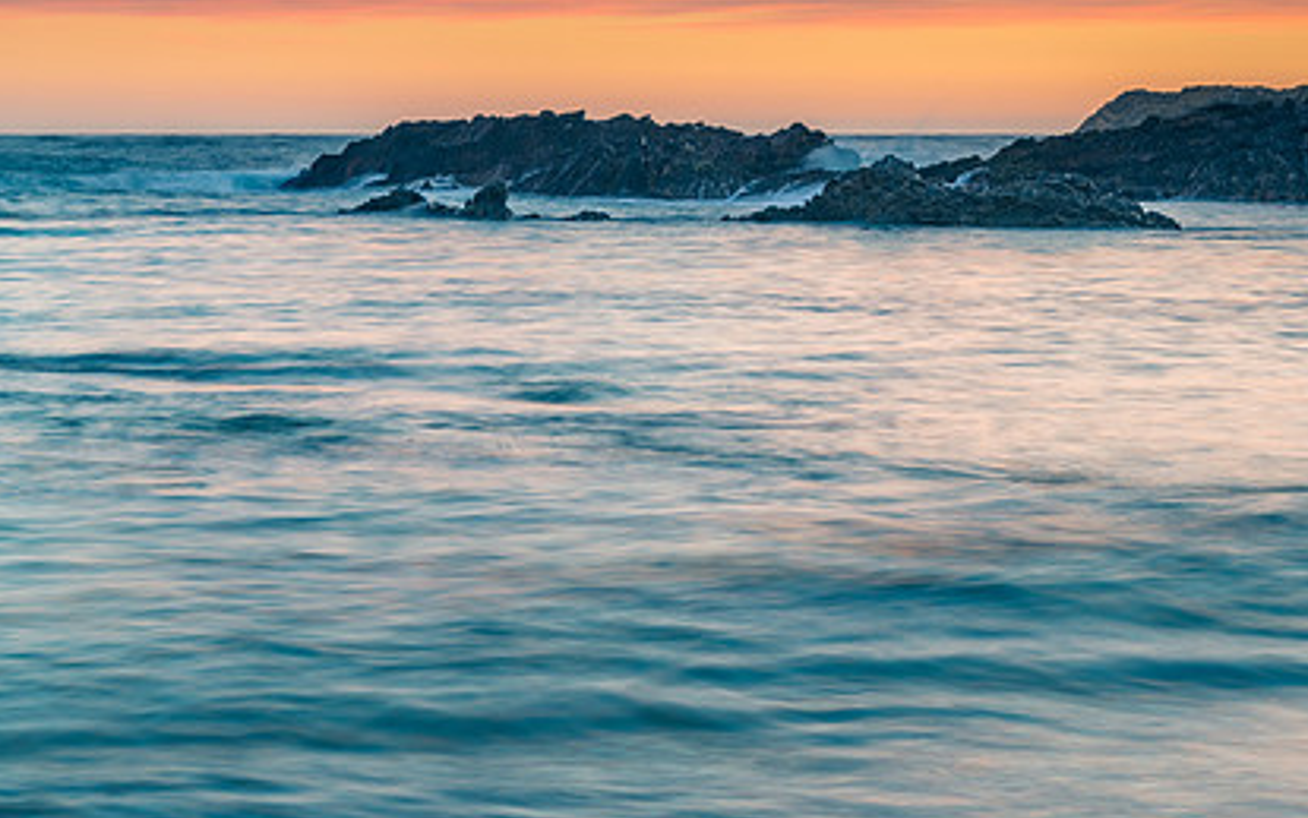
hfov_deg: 20.7
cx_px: 910
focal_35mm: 100
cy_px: 302
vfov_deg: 13.1
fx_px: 3566
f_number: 8
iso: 100
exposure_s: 1
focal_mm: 70
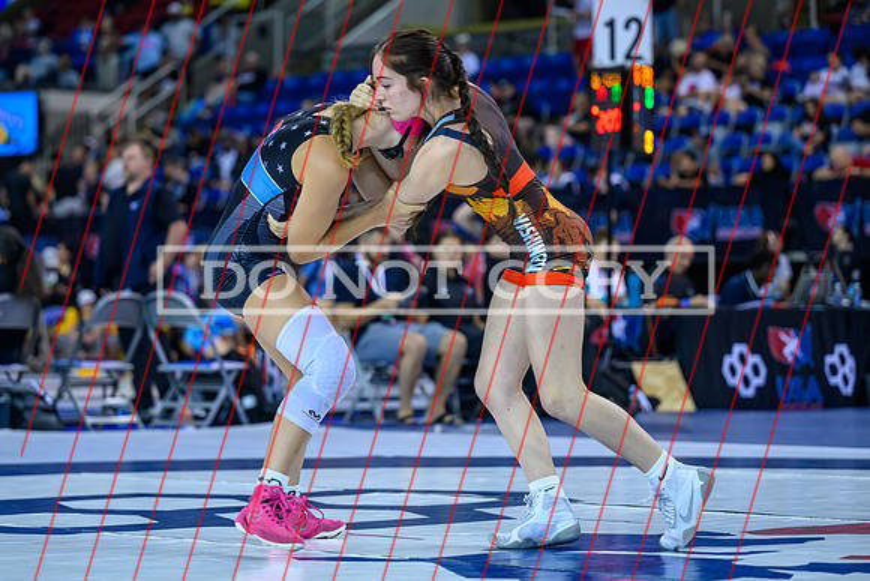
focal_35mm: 116
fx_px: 2796
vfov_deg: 11.9
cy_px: 255
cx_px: 412
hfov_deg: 17.7
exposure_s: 1/800
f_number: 2.8
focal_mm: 103
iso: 2500
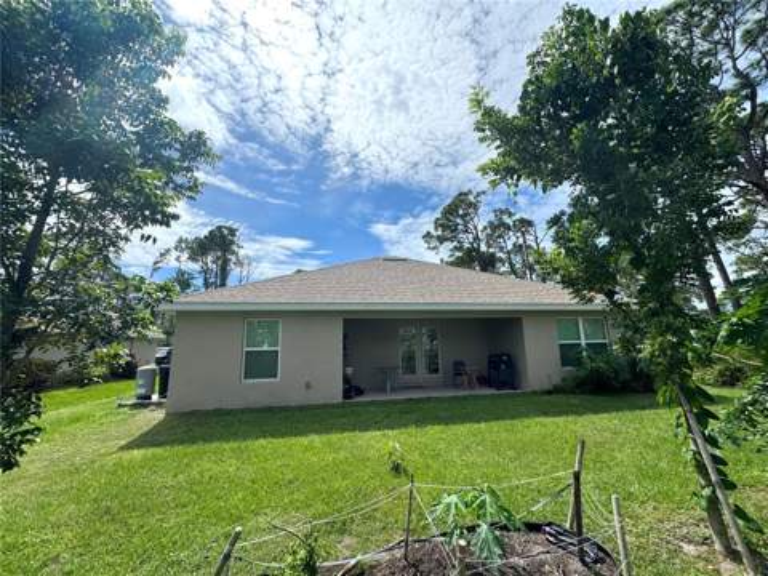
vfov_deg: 85.7
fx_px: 311
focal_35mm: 14
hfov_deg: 102.1
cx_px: 384
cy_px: 288
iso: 50
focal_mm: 2.22
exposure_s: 1/3390
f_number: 2.2
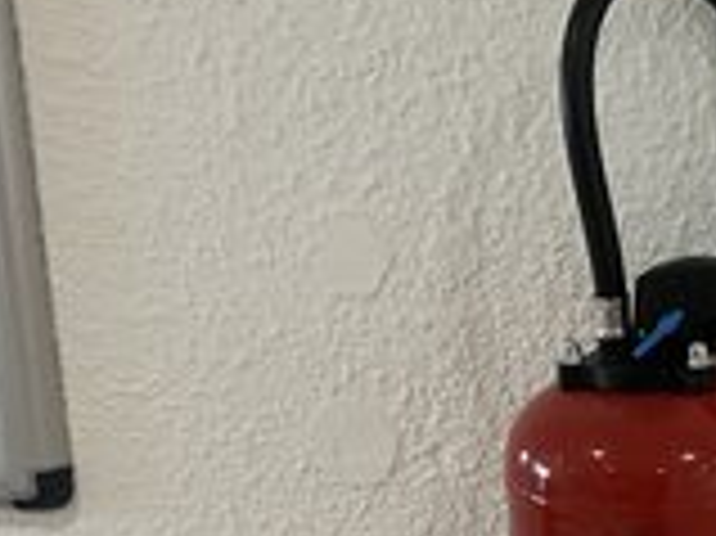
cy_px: 464
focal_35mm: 73
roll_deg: -0.2
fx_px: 1509
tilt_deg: -18.7
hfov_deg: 25.3
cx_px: 730
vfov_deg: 19.8
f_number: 1.8
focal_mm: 3
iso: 200
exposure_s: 1/60
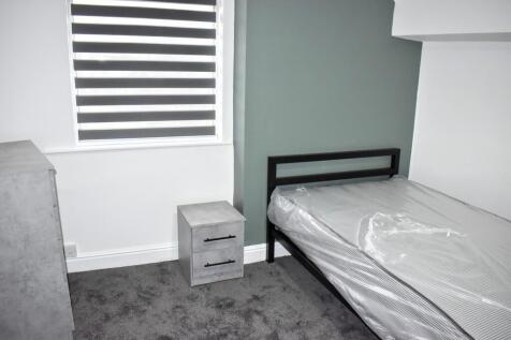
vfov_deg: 47.9
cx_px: 256
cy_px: 170
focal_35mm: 27
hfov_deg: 67.4
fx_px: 383
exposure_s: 1/80
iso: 800
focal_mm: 18
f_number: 4.5
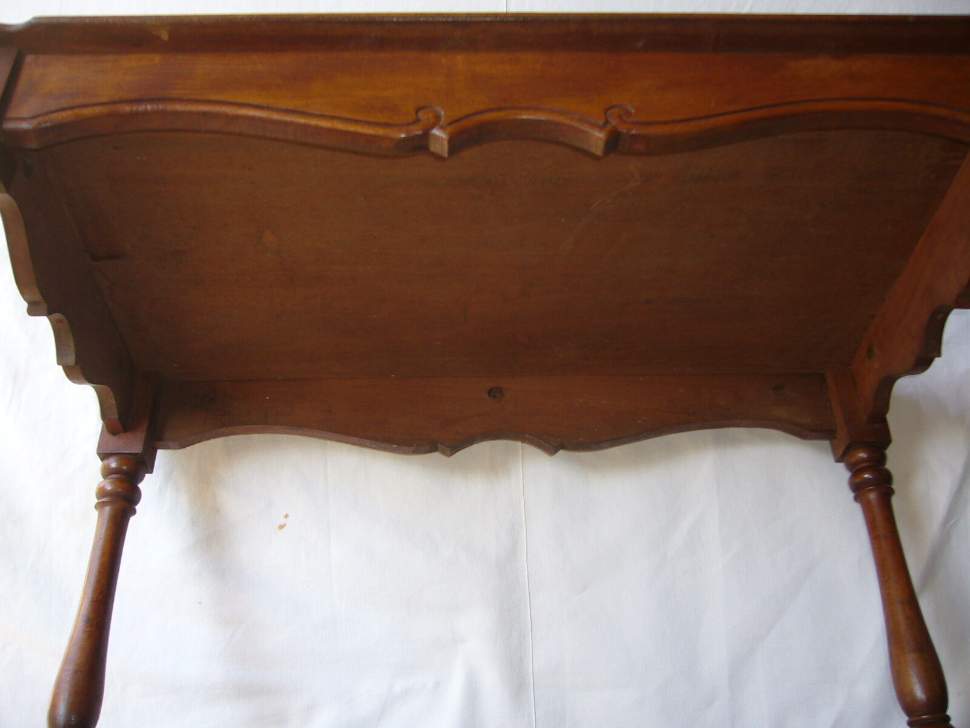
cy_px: 364
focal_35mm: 35
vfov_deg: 40.7
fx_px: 981
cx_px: 485
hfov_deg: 52.6
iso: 80
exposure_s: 1/60
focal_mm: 5.8
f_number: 2.8
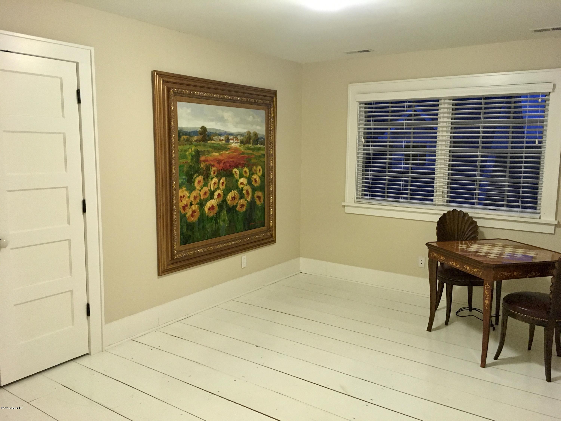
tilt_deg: -7.6
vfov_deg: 48.2
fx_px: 470
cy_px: 210
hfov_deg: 61.7
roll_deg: +0.0
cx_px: 280
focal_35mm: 29
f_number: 2.2
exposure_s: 1/30
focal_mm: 4.15
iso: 200
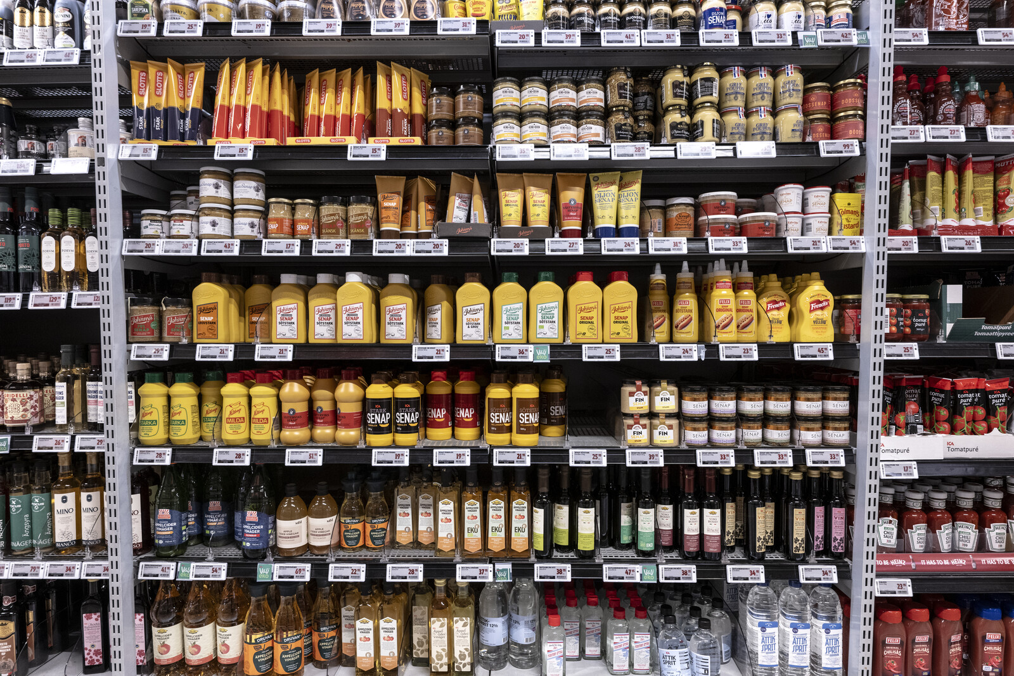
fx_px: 606
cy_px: 338
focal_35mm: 22
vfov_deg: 58.3
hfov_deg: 79.9
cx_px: 507
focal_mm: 21.5
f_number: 5.6
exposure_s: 1/80
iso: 1100
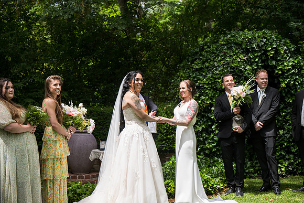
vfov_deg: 19.5
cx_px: 152
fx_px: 591
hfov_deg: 28.8
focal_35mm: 70
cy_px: 102
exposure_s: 1/400
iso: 100
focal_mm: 70
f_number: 4
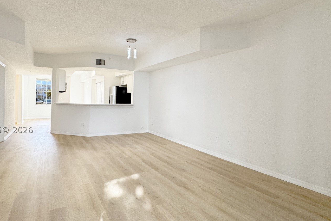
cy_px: 129
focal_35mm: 20
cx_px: 135
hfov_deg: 83.1
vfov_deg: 61.5
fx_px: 184
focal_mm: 10
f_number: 5.6
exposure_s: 1/125
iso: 800
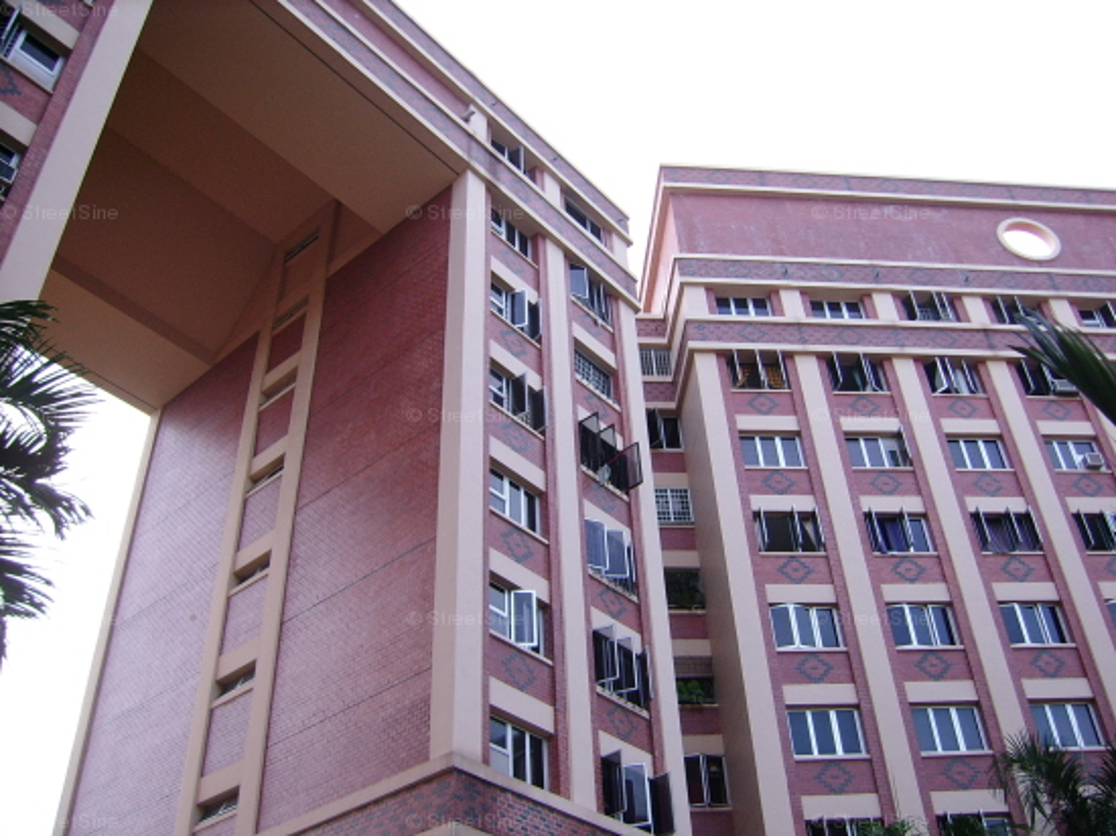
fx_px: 1128
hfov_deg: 52.6
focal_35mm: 35
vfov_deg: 40.7
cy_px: 418
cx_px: 558
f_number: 2.8
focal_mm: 5.95
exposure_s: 1/78
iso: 100
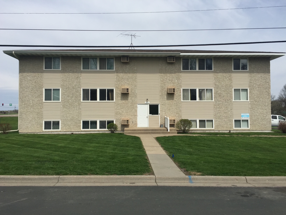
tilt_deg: +1.9
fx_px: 240
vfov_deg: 48.2
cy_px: 108
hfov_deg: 61.7
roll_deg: -0.4
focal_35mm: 29
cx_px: 143
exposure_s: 1/3597
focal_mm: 4.15
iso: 32
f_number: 2.2
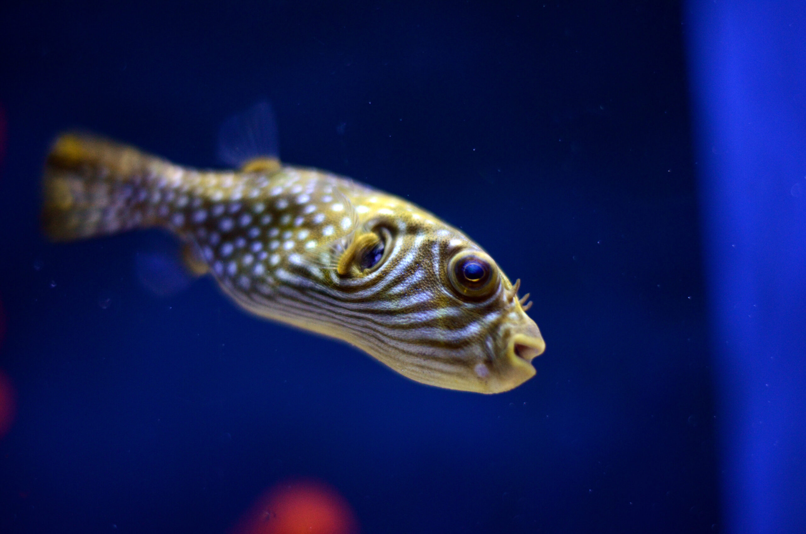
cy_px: 267
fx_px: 1676
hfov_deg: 27.0
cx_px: 403
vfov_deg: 18.1
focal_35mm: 75
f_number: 1.4
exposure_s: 1/800
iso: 1000
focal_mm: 50
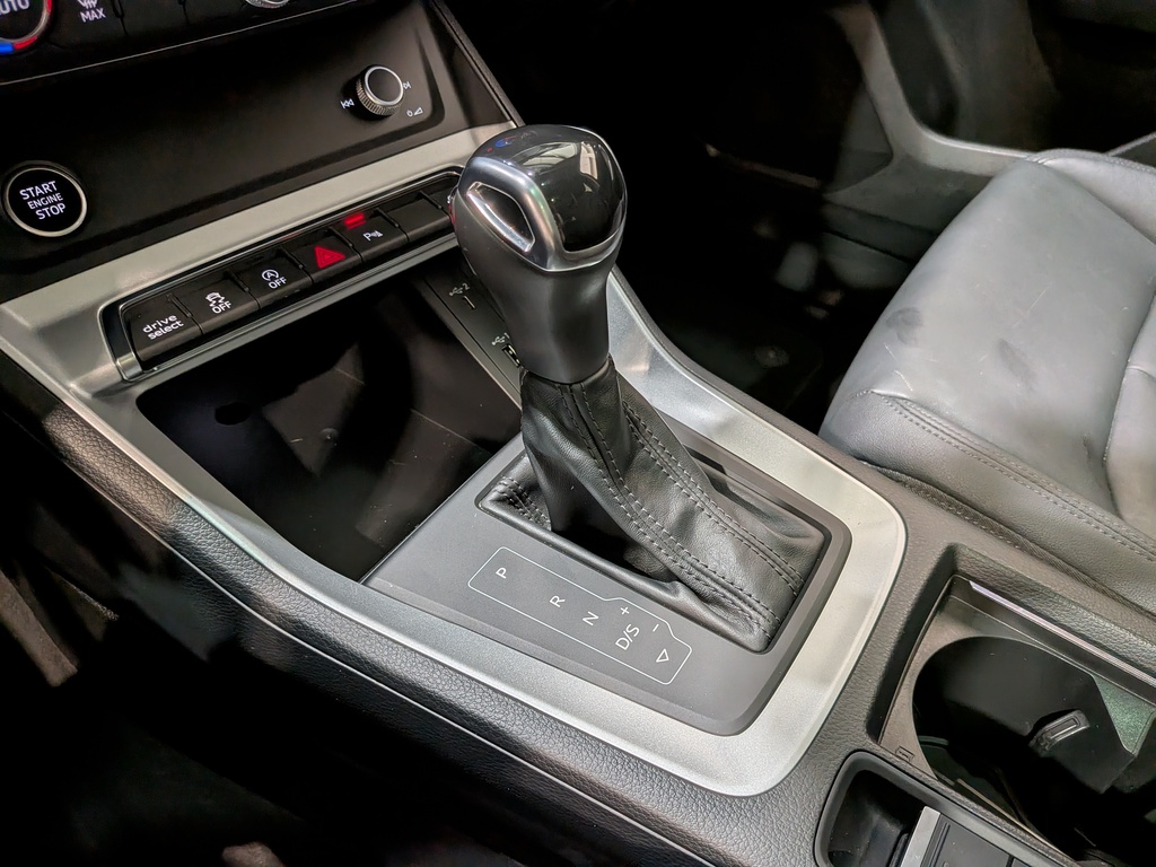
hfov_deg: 71.6
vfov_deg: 56.8
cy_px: 434
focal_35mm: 24
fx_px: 801
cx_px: 578
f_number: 1.7
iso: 41
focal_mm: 4.53
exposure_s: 1/120
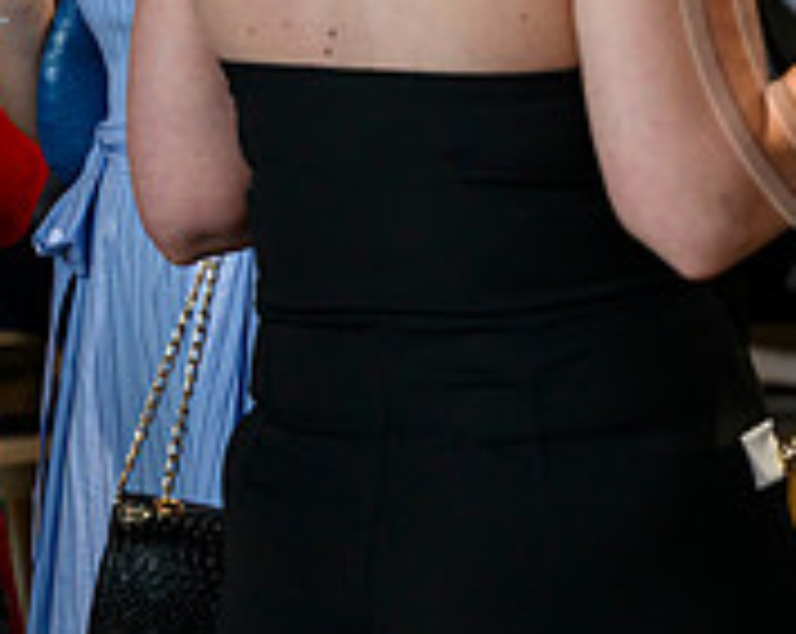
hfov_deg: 5.7
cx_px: 1138
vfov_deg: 4.5
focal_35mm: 339
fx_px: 7973
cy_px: -88
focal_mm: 110
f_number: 3.2
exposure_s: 1/400
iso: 1600
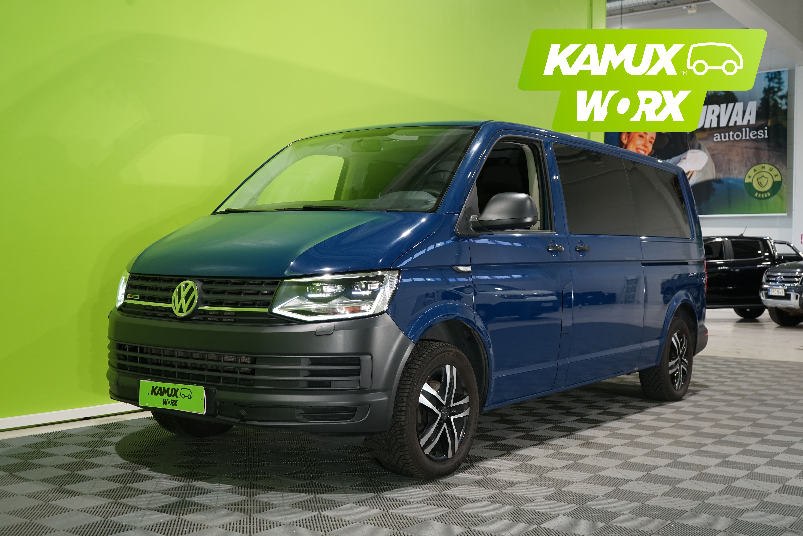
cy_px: 268
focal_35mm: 39
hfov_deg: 49.6
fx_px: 870
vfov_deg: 34.2
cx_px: 402
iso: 800
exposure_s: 1/30
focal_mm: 39
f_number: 5.6
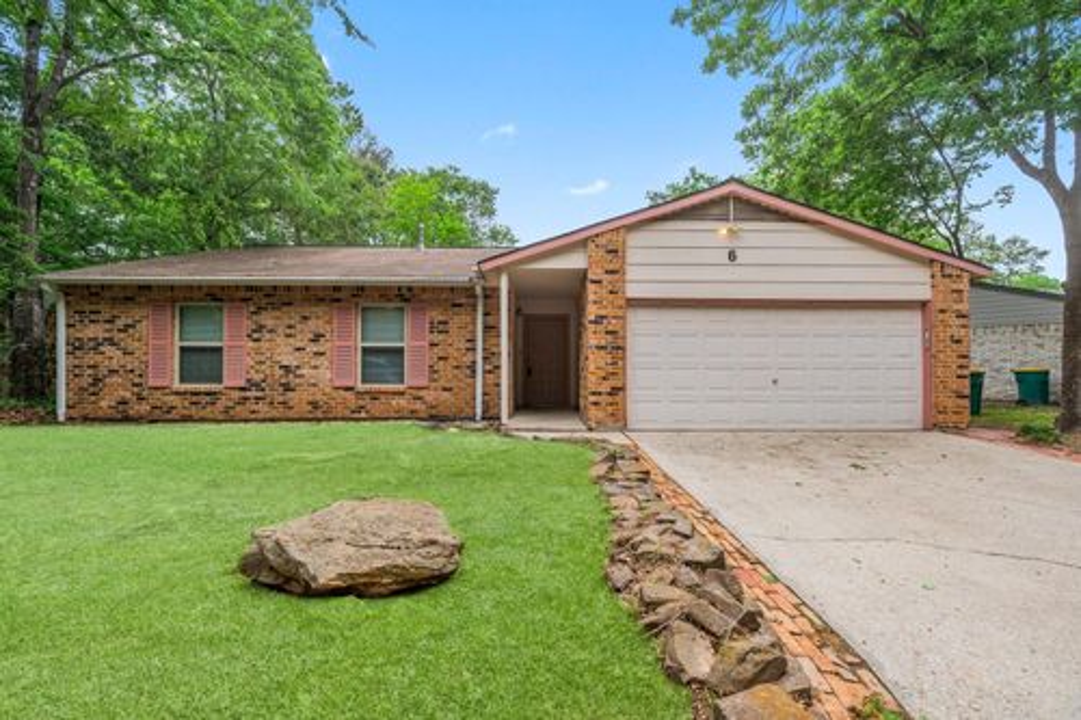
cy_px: 360
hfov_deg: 96.8
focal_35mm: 16
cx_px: 540
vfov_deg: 73.7
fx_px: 480
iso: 640
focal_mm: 16
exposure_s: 1/320
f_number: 7.1
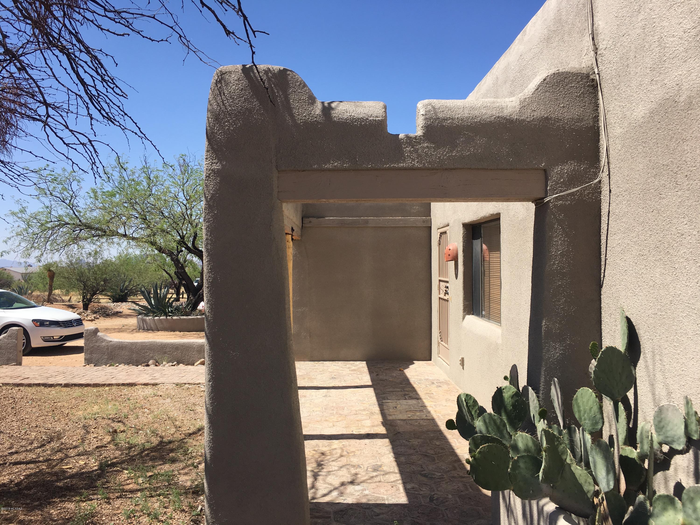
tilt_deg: +1.8
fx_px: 586
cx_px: 350
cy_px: 262
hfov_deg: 61.7
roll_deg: -0.8
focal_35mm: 29
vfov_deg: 48.2
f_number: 2.2
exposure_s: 1/1570
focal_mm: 4.15
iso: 25
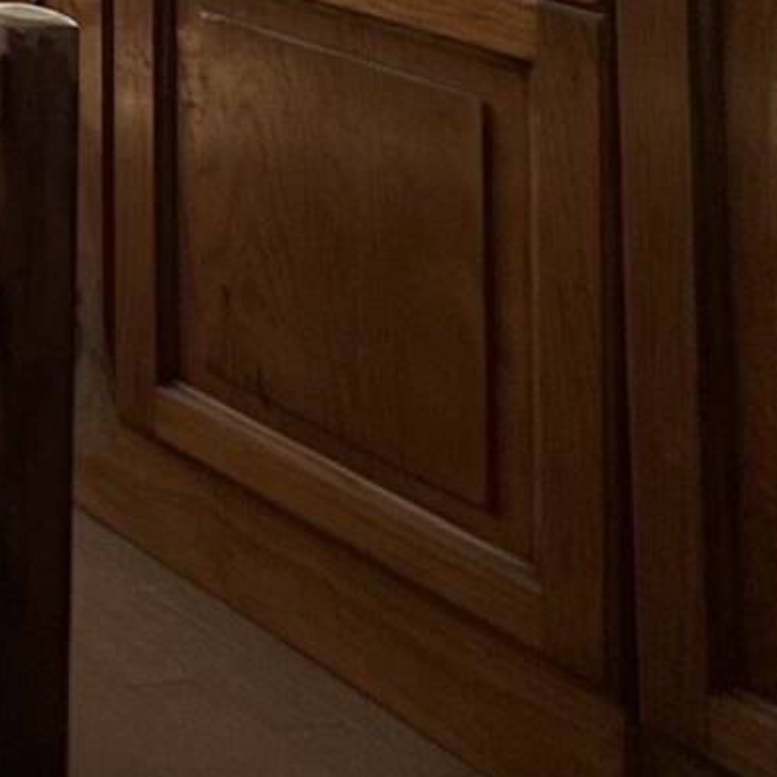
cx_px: -1297
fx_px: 2032
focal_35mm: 80
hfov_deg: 13.0
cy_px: -583
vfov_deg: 17.8
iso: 40
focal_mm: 2.22
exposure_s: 1/187
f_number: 2.2
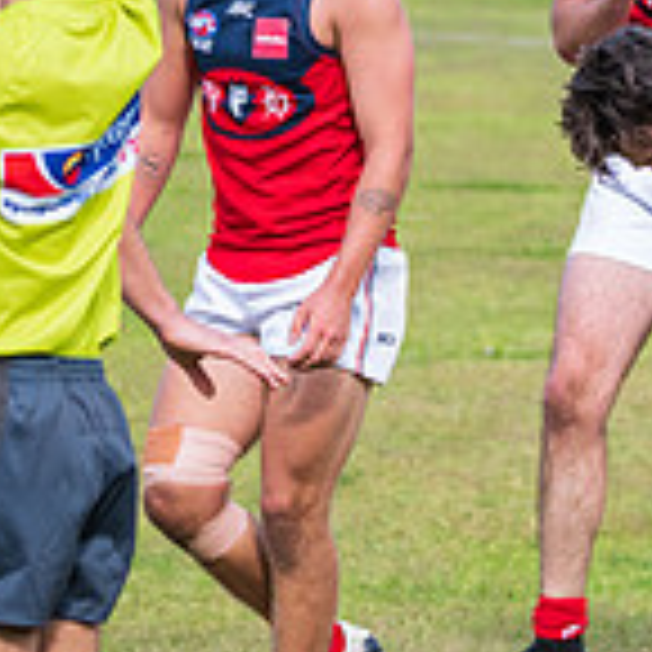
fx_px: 12083
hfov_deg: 3.1
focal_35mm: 567
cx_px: 626
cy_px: 234
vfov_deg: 3.1
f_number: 5.6
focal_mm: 150
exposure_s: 1/1600
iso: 800
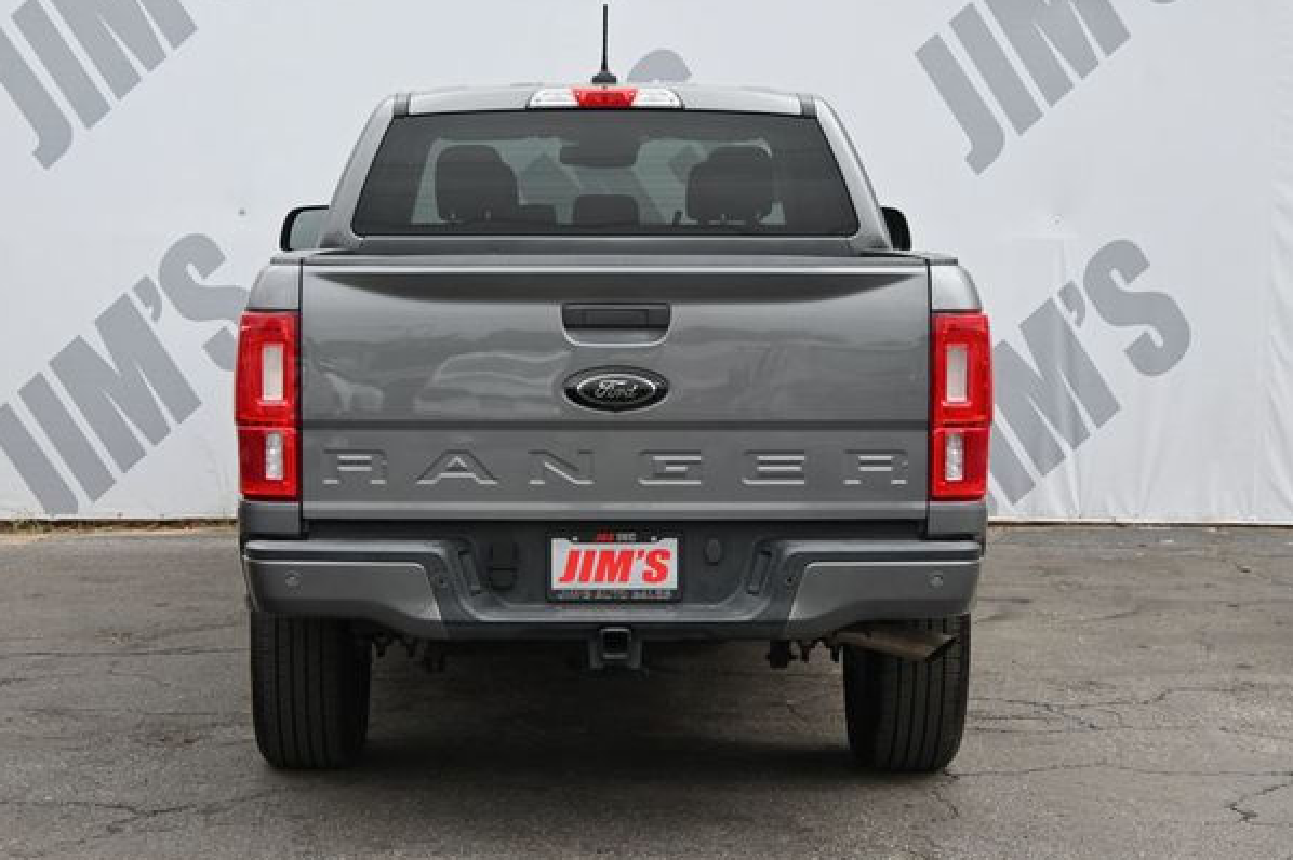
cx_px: 614
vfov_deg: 17.7
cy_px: 415
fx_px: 2764
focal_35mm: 77
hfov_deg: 26.3
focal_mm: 48
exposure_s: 1/250
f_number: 6
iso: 360
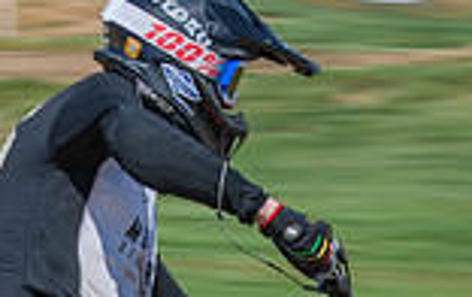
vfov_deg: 2.5
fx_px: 6724
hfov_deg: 4.0
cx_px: 297
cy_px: 496
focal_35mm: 522
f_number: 8
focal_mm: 78
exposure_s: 1/160
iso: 100
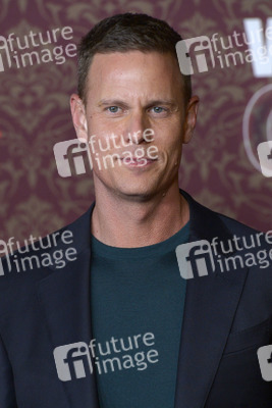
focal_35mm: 200
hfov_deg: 6.9
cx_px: 136
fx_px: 2265
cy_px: 204
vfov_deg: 10.3
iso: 2000
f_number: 6.3
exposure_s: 1/320
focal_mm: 200
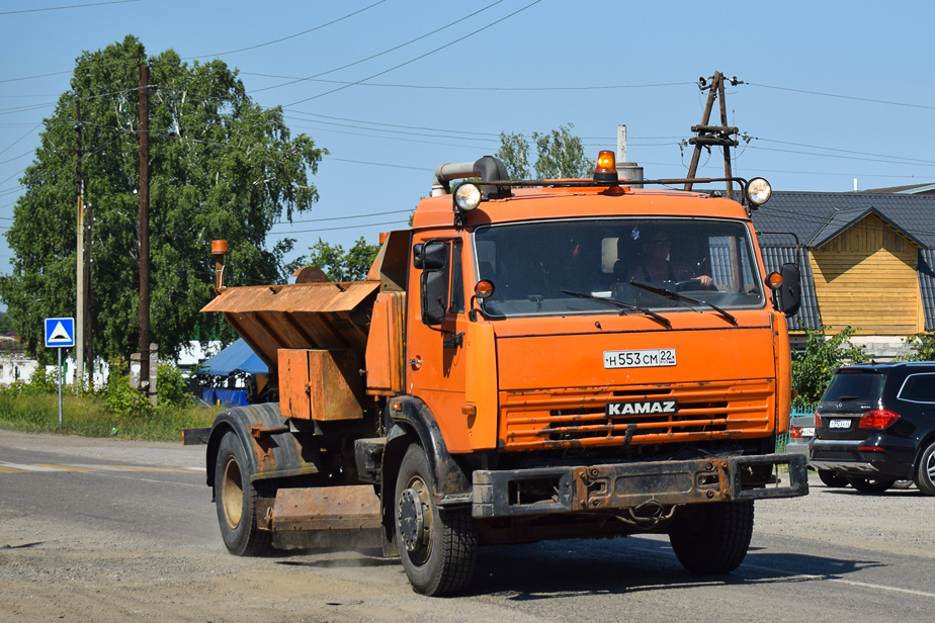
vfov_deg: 15.6
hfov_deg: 23.2
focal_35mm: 88
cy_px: 284
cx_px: 560
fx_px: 2276
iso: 100
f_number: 5
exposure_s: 1/1000
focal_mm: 45
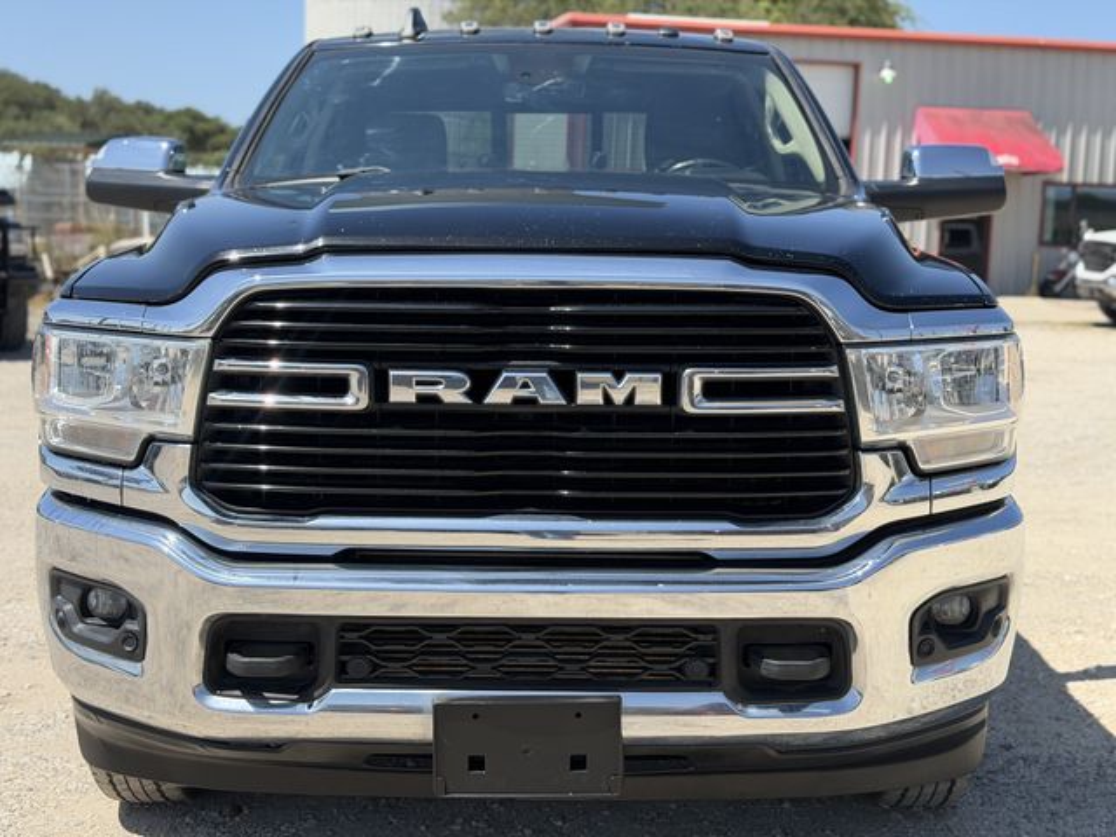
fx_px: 1547
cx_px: 558
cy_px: 418
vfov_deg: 30.3
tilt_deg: -5.6
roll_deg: -2.2
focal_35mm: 48
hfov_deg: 39.7
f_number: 1.78
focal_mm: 6.76
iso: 64
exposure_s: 1/2865
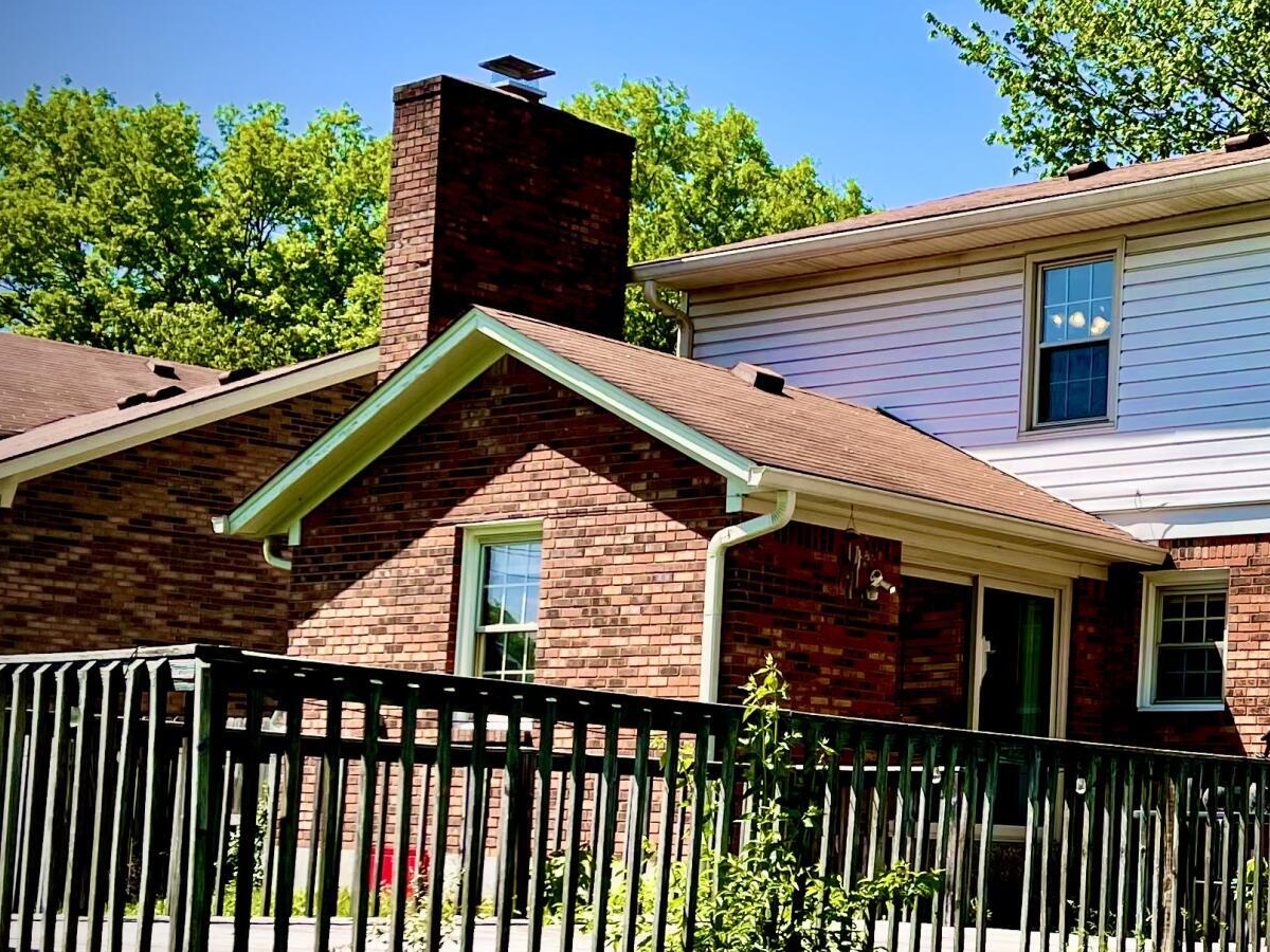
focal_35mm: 65
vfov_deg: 22.4
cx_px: 1302
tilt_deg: +3.3
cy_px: 718
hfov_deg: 27.9
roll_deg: -2.2
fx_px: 2385
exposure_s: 1/1984
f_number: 1.6
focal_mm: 4.2
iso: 32
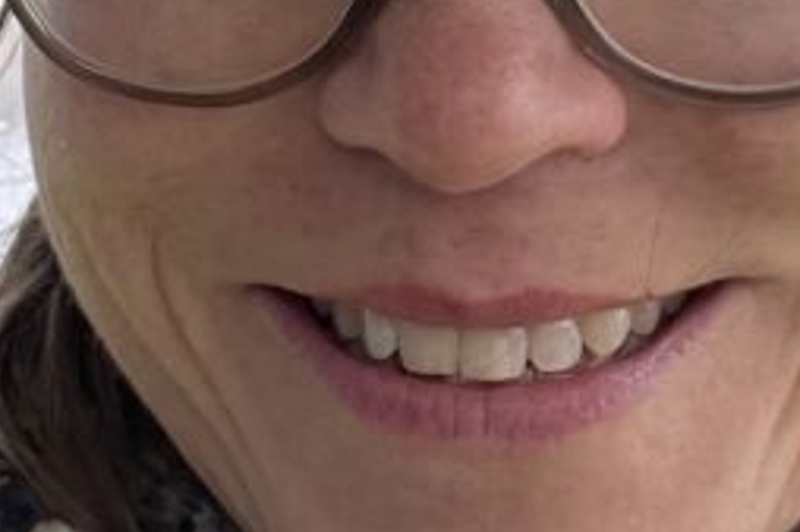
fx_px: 2798
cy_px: -120
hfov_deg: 16.2
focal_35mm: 126
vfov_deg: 10.7
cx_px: 630
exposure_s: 1/60
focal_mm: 2.71
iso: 200
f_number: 2.2
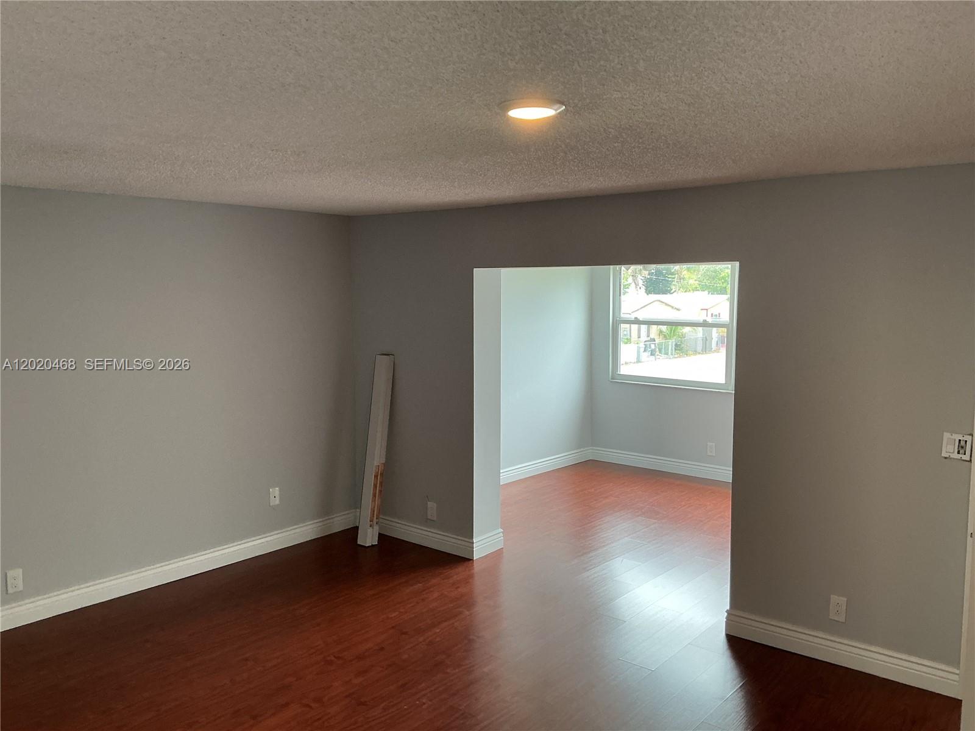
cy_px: 366
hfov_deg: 61.7
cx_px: 488
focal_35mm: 29
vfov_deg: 48.2
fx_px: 817
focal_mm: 3
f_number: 1.8
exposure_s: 1/120
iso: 64
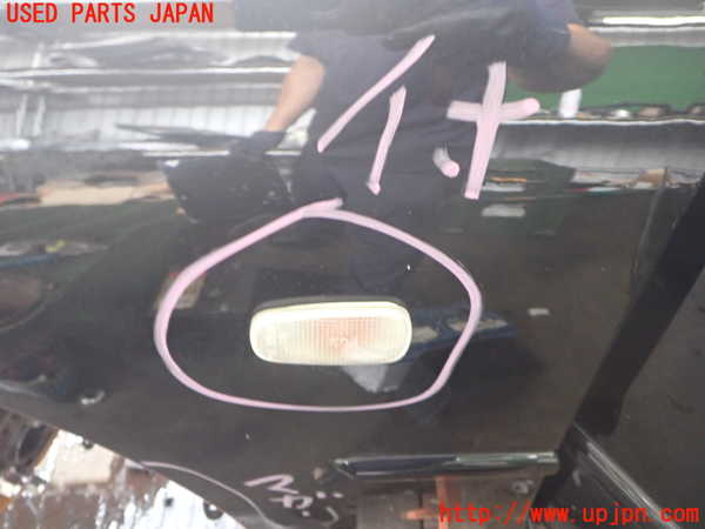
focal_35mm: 30
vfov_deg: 46.8
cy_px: 264
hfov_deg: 60.0
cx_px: 352
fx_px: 611
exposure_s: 1/30
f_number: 2.3
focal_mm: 5.4
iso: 500
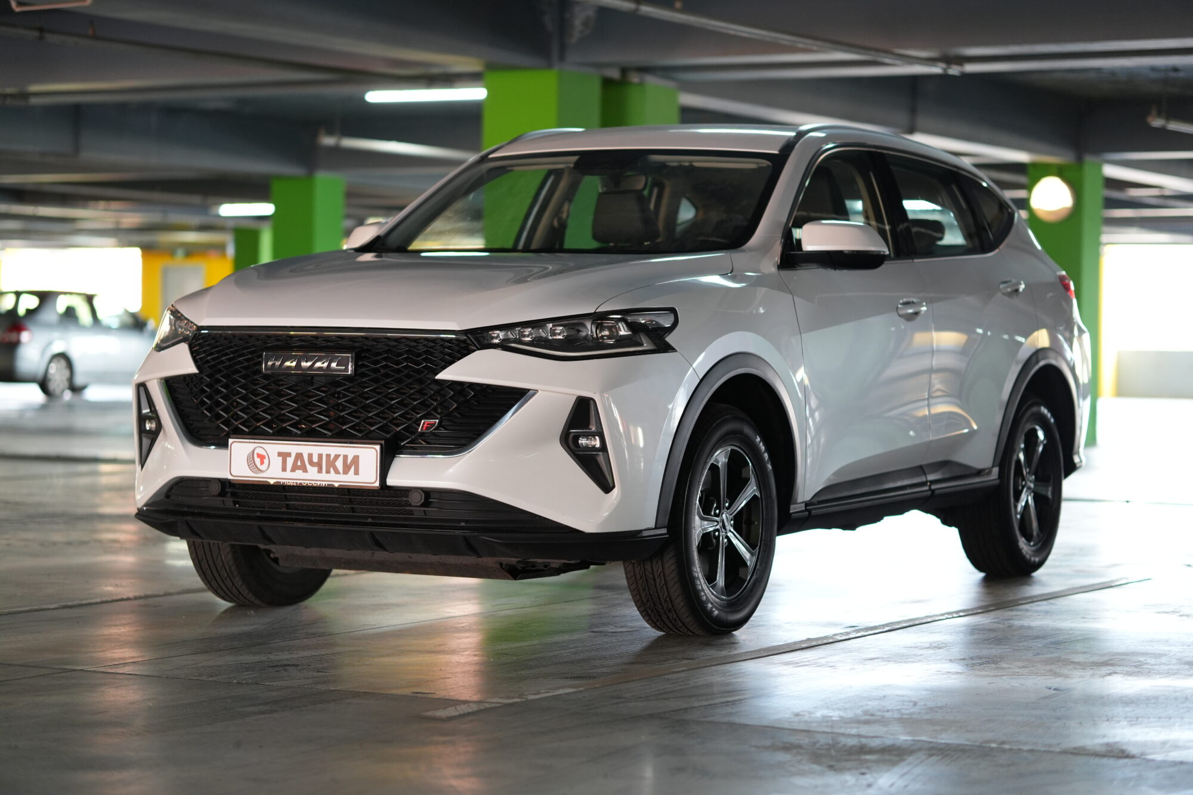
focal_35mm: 84
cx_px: 596
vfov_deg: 16.3
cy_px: 398
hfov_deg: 24.2
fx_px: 2783
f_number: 1.4
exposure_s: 1/125
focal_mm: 56
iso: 400
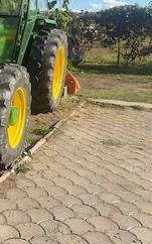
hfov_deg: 29.2
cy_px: 72
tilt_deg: -9.0
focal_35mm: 42
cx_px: 14
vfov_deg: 46.1
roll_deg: -0.8
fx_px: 279
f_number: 1.78
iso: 80
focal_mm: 6.76
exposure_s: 1/2611
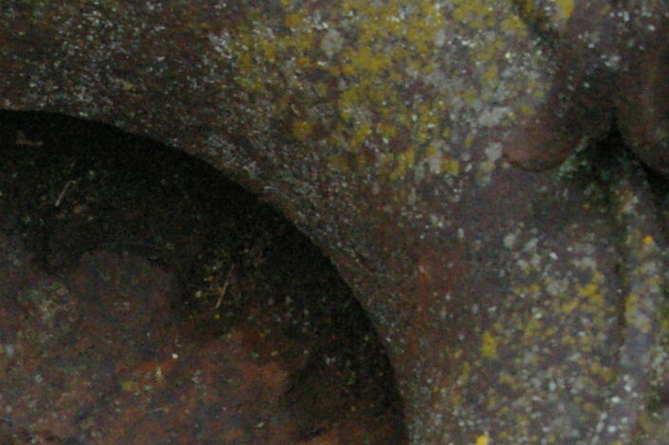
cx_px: -105
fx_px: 3082
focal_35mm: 166
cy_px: 482
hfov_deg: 12.1
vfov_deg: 8.2
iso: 1600
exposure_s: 1/350
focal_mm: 26
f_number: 8
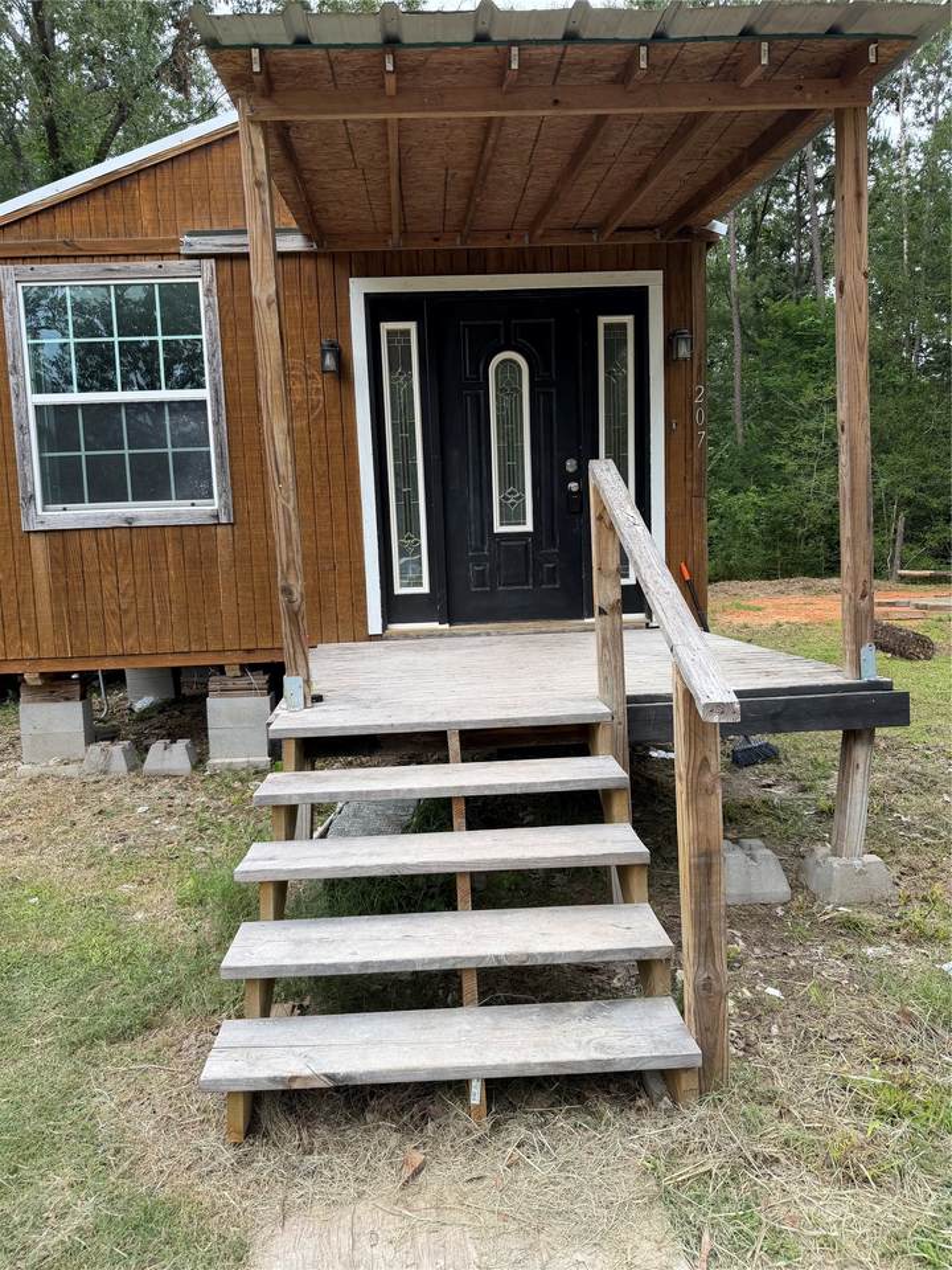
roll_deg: +1.7
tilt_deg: -6.2
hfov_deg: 56.8
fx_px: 880
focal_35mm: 24
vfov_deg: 71.6
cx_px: 476
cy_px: 635
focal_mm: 6.76
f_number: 1.78
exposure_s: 1/1156
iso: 80
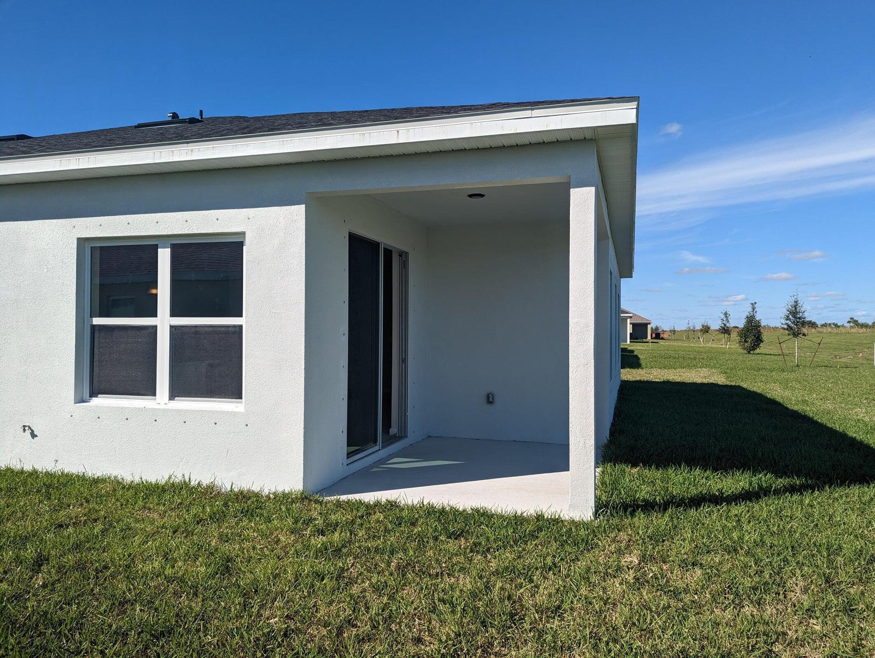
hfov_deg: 71.5
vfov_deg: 56.9
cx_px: 438
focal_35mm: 24
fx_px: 607
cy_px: 329
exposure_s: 1/2571
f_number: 1.85
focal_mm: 6.81
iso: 46
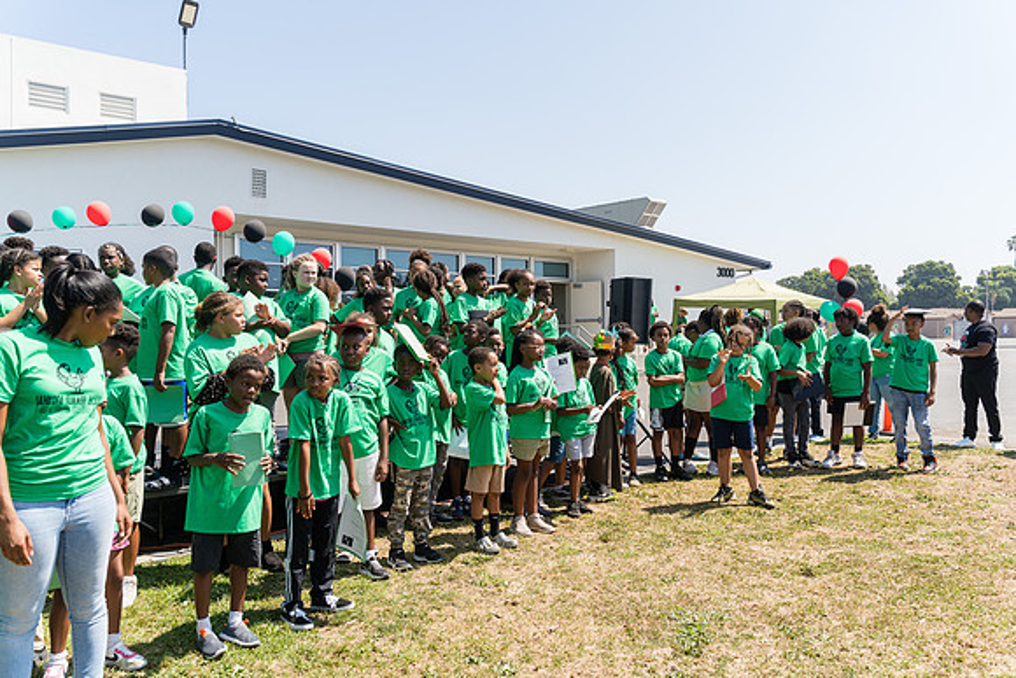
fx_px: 790
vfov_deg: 46.4
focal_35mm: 28
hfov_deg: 65.5
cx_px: 508
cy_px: 339
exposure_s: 1/500
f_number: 4
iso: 100
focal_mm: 28
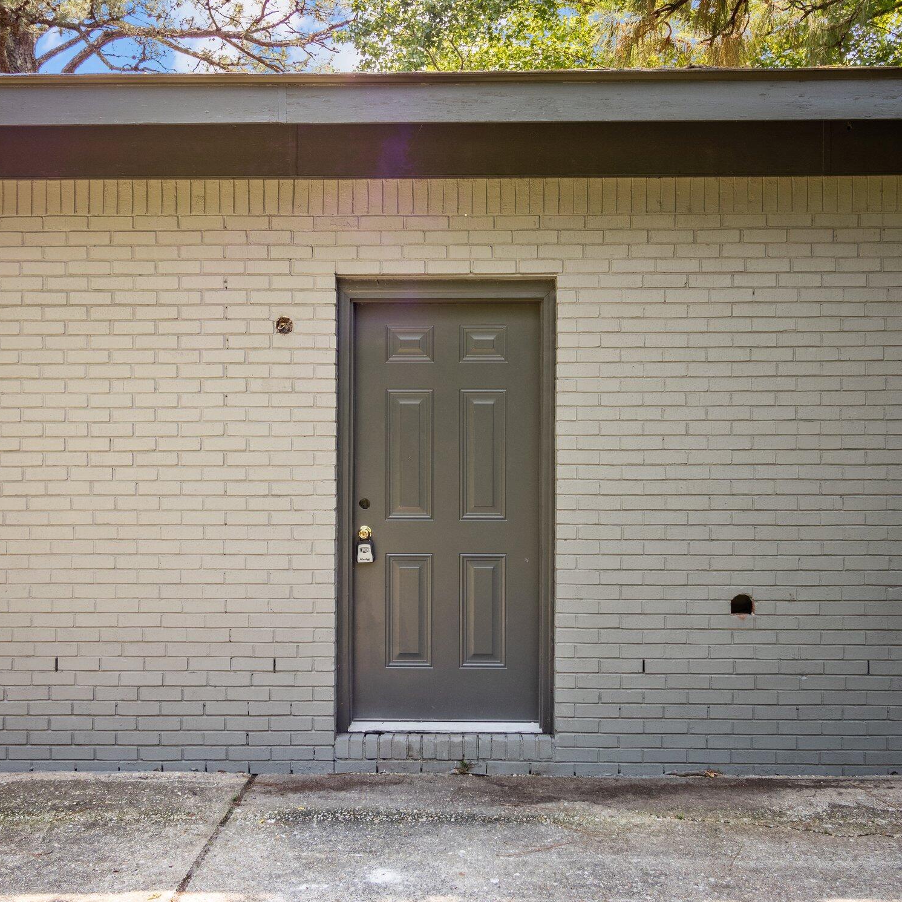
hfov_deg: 48.4
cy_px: 461
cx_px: 418
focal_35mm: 34
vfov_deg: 48.4
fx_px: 1002
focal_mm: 14
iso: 200
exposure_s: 1/160
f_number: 4
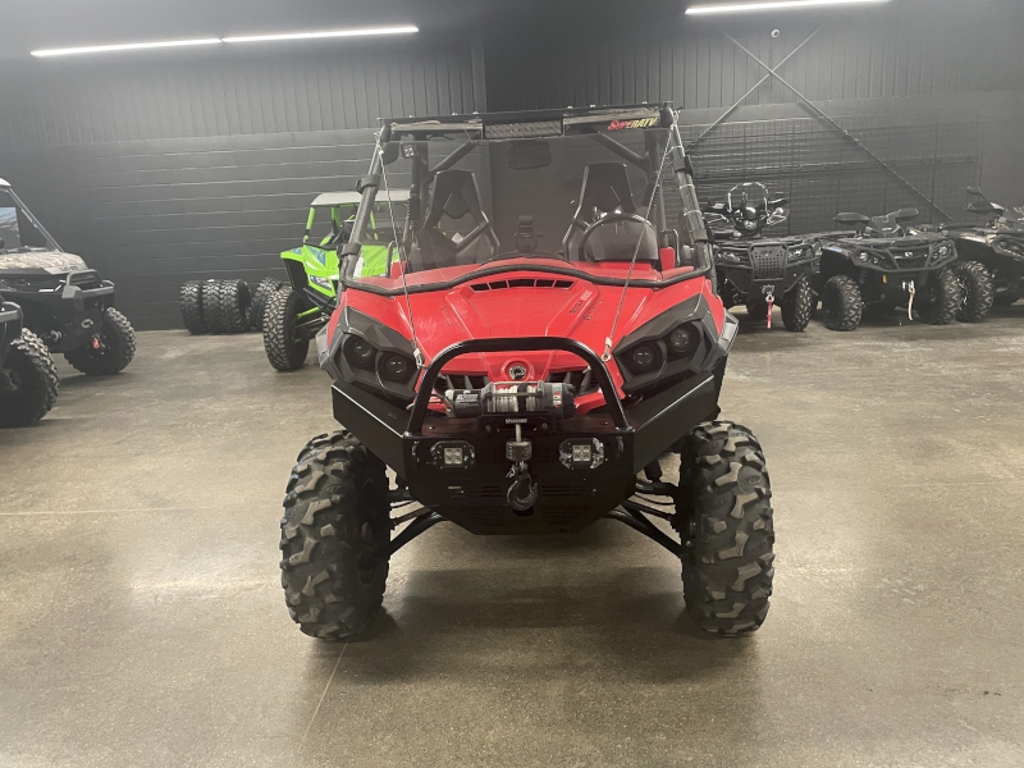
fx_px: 769
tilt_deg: -11.6
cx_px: 512
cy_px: 384
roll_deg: +2.3
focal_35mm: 26
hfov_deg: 67.3
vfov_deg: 53.1
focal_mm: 4.2
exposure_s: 1/60
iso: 400
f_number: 1.6
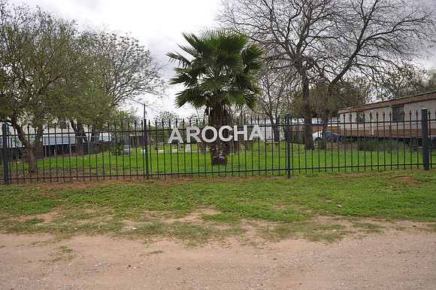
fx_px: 381
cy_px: 145
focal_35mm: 32
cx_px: 218
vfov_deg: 41.6
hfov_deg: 59.6
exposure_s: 1/200
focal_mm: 21
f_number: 5.6
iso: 200
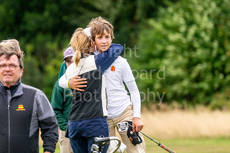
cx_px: 115
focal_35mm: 450
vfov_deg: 3.1
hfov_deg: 4.6
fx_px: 2873
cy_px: 76
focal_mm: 300
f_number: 4
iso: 320
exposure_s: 1/1600
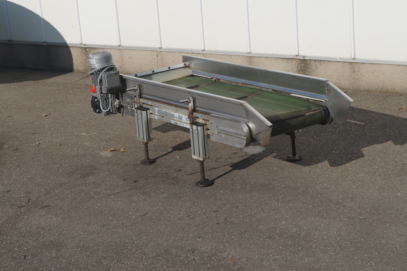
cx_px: 204
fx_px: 933
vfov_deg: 16.6
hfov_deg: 24.6
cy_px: 136
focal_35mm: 82
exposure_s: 1/320
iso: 100
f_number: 8
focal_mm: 55
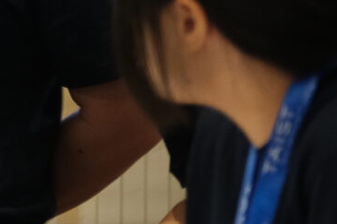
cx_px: -838
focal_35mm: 372
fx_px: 3481
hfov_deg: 5.1
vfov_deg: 3.7
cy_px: -71
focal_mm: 35
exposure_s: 1/38
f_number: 2
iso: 500
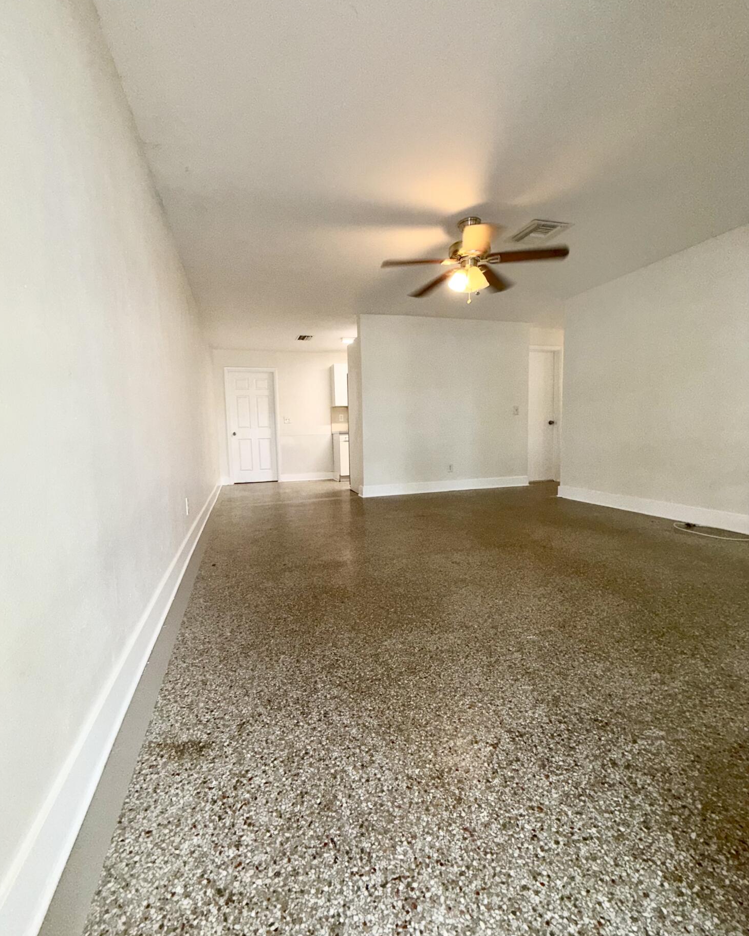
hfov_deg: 84.0
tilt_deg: -5.4
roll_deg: +1.4
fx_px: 416
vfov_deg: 96.8
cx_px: 364
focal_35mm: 15
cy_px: 474
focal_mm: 2.22
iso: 80
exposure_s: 1/60
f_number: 2.2
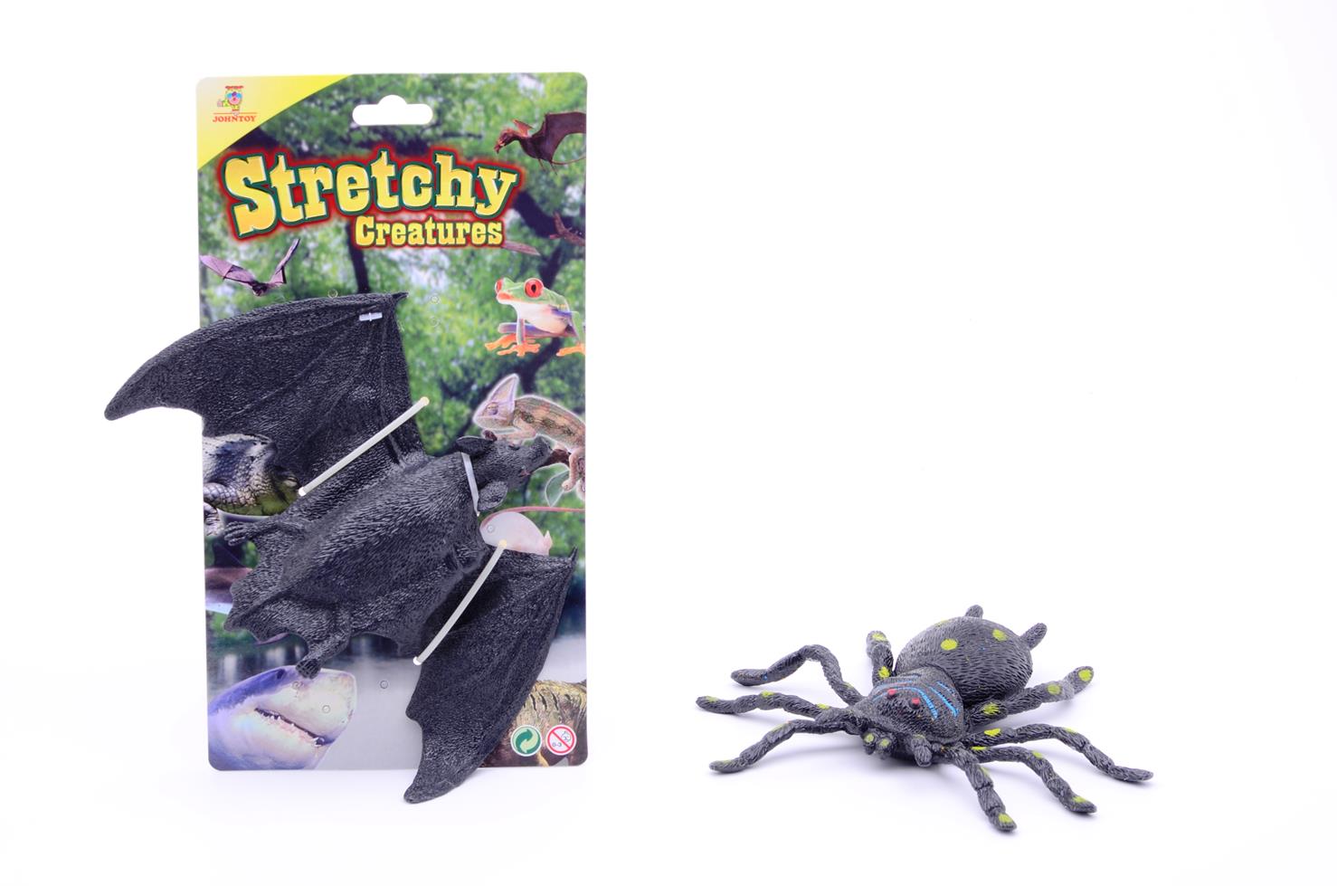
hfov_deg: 22.7
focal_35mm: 90
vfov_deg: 15.1
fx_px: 3336
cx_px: 668
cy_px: 443
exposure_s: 1/125
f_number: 13
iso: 100
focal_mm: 60
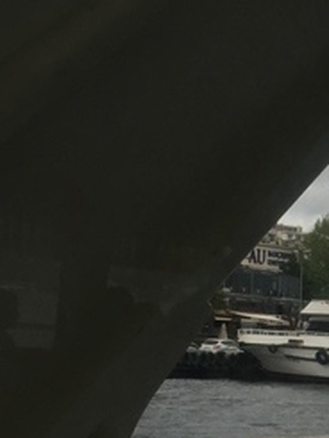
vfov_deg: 18.0
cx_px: 431
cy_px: 315
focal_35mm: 109
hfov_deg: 13.1
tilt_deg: +1.0
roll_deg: -1.6
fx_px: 1380
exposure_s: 1/1236
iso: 32
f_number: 2.2
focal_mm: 4.15
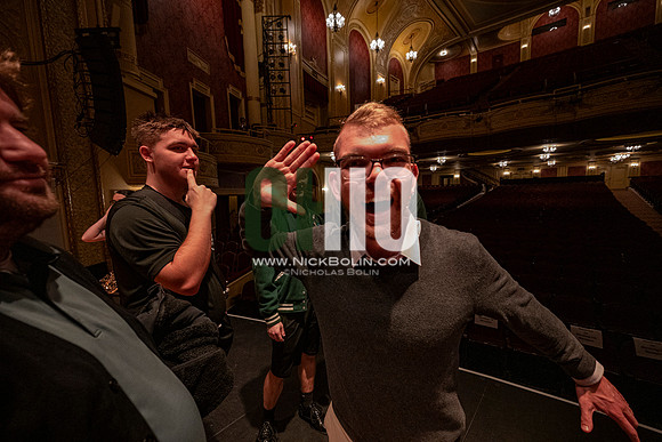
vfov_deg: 81.2
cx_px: 331
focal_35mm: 14
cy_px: 221
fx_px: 257
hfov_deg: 104.2
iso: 8000
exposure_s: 1/160
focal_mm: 14
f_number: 4
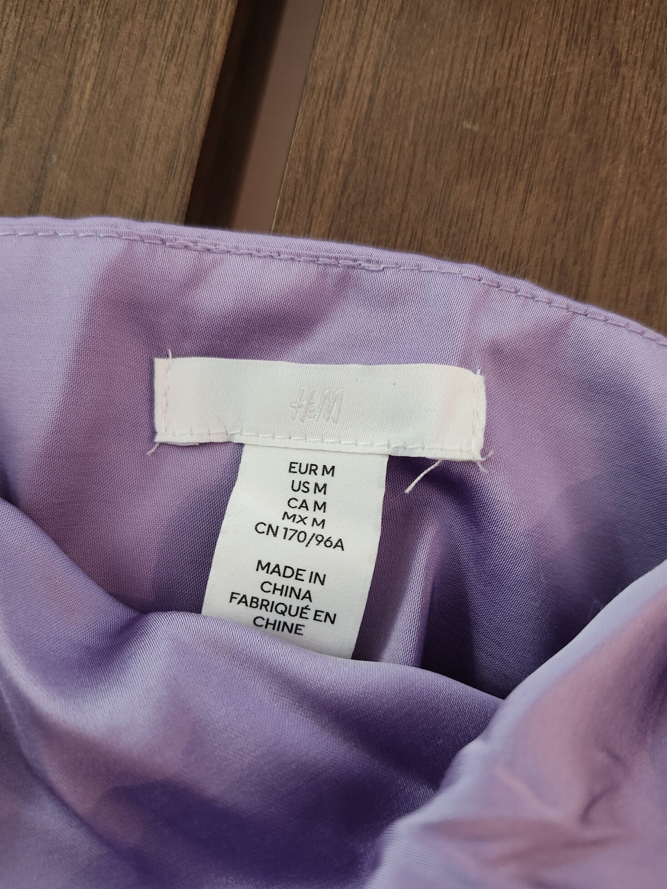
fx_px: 617
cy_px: 452
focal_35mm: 24
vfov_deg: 71.6
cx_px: 320
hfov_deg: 56.8
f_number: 1.8
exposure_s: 1/60
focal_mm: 5.54
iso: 800
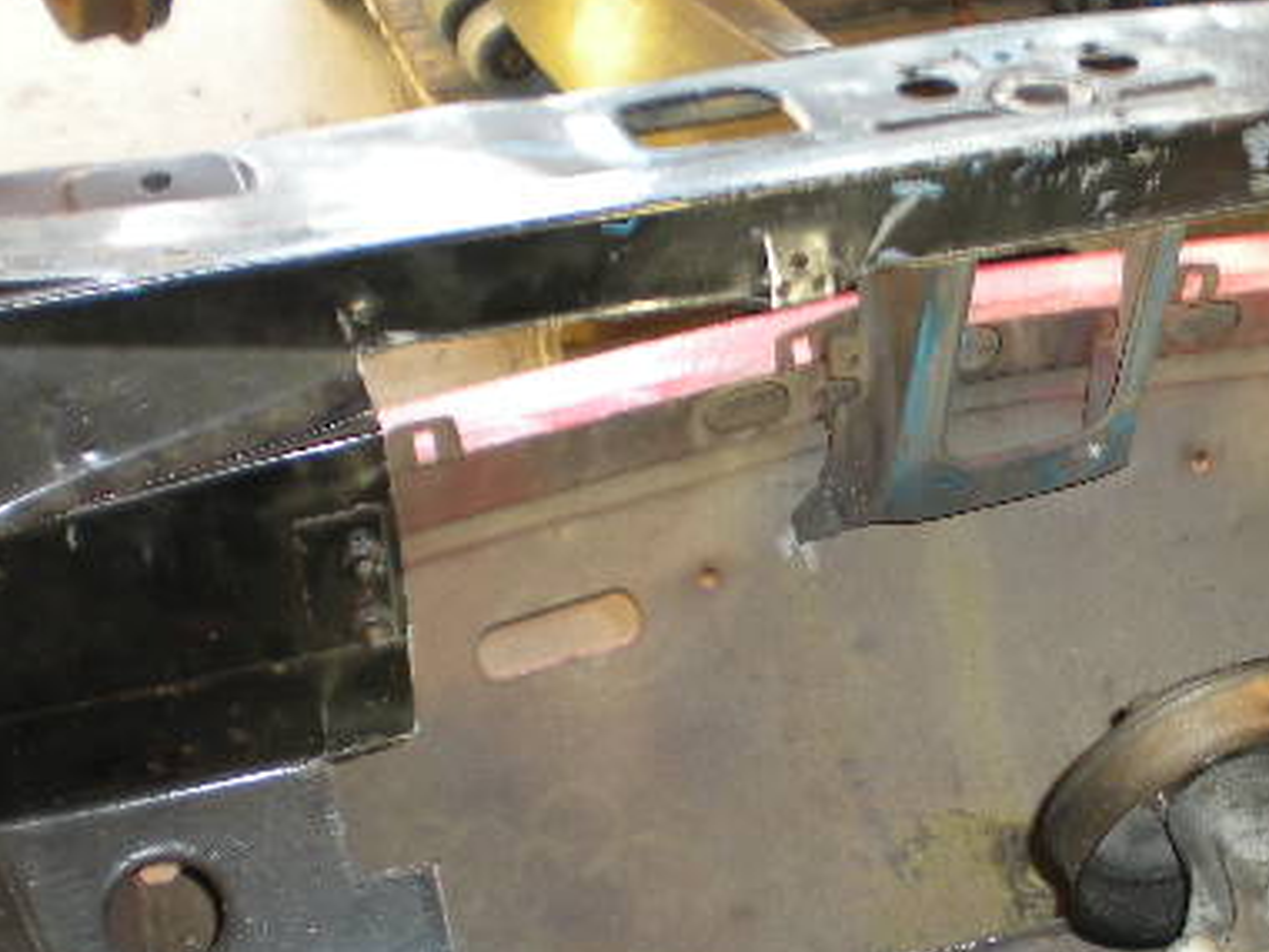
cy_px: 648
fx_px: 2346
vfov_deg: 22.8
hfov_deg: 29.4
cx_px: 1055
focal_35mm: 64
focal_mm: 6.3
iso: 84
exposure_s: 1/30
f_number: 3.1
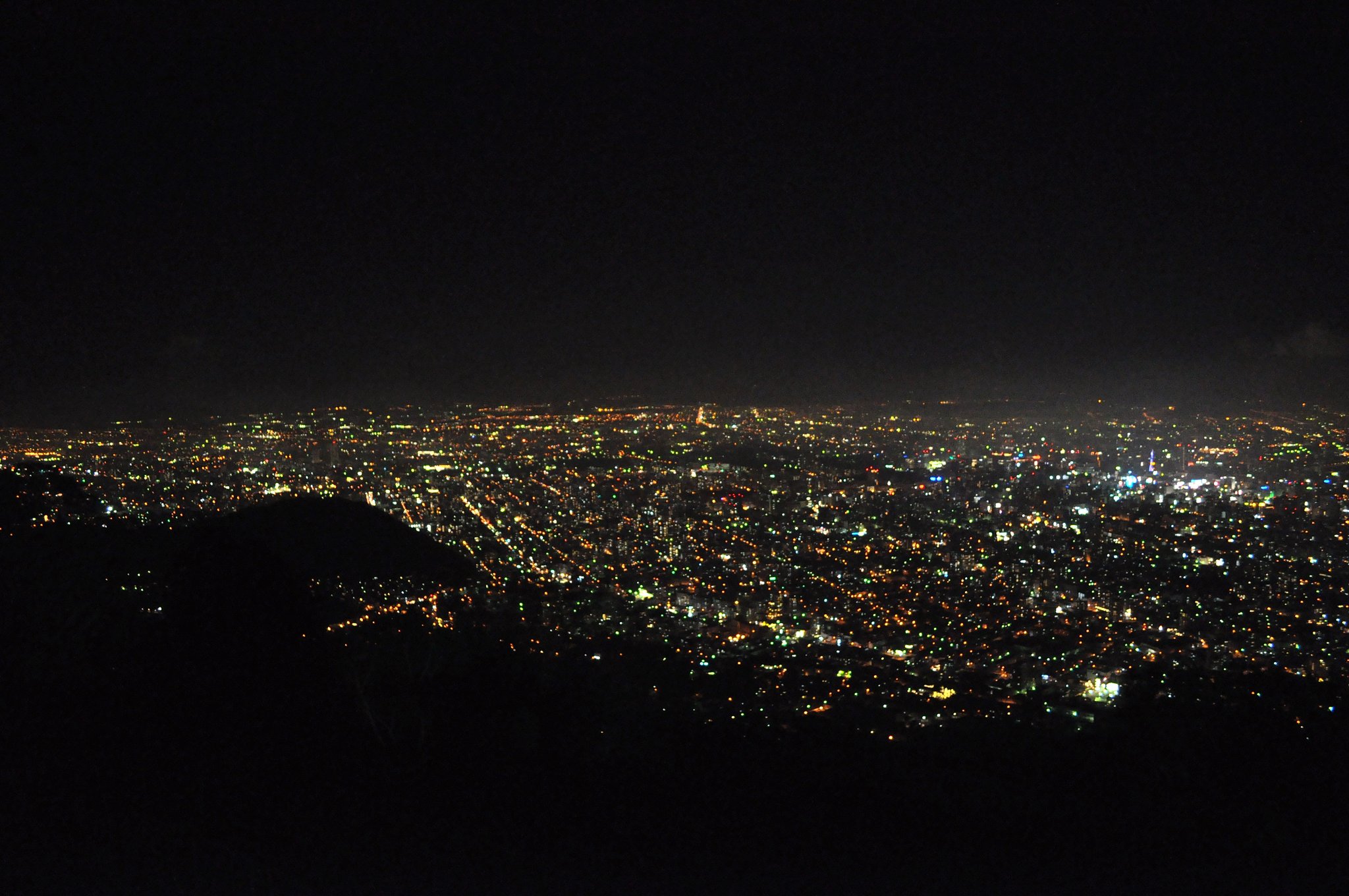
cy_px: 448
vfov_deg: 47.8
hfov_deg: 67.4
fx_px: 1010
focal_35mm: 27
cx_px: 674
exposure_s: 1/20
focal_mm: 18
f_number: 3.5
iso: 3200
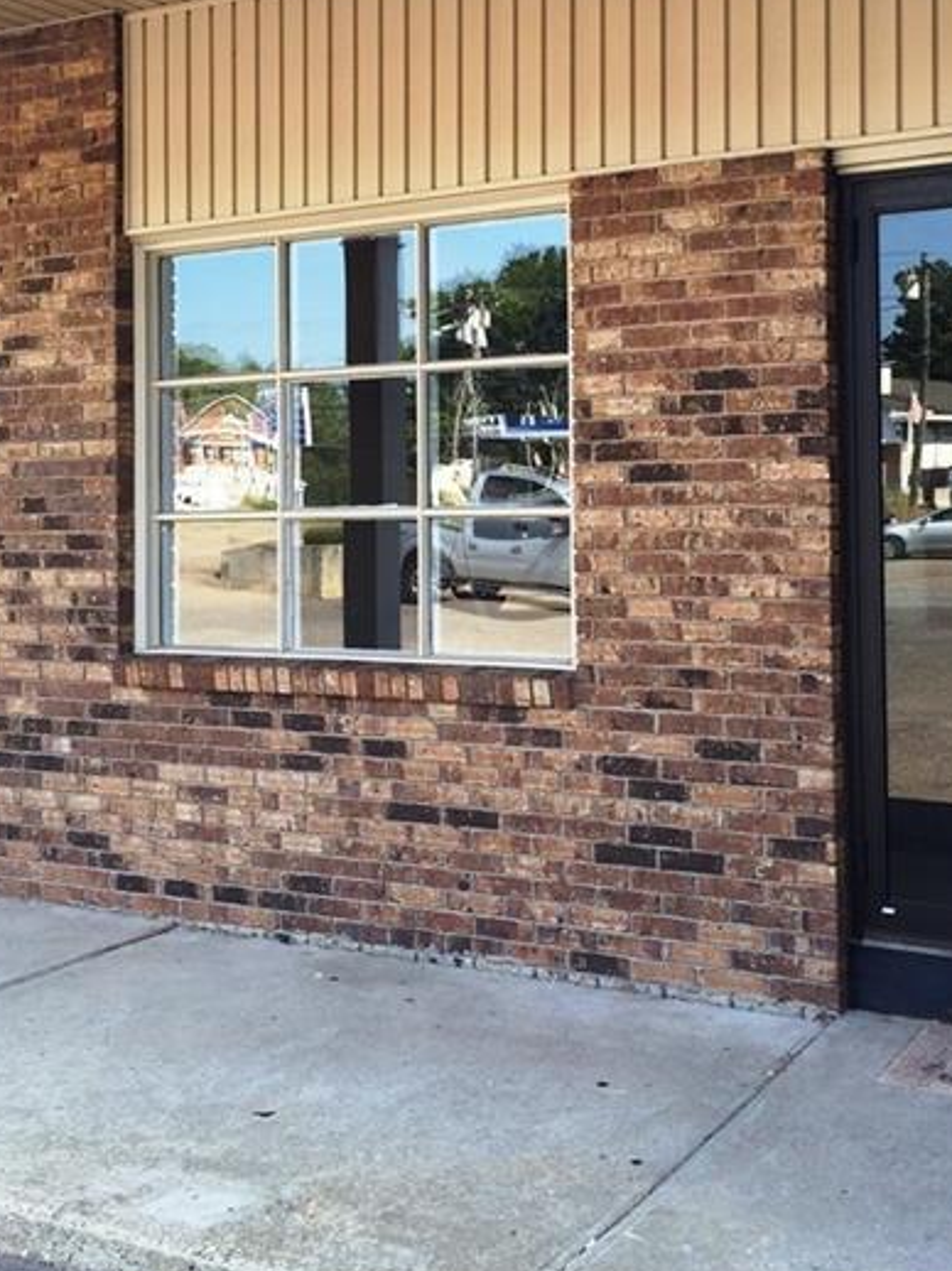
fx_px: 1578
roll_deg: -0.3
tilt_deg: +1.2
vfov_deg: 43.5
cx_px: 594
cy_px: 478
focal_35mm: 43
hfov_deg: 33.4
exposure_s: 1/205
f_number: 2.2
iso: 32
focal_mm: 4.15
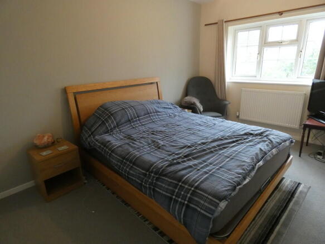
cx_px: 162
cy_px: 122
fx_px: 188
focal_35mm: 20
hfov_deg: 81.8
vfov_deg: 66.0
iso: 640
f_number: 2.8
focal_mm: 3.6
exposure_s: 1/60
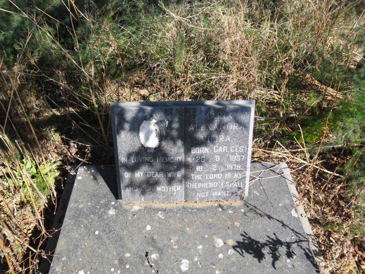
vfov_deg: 51.4
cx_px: 182
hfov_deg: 65.3
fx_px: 285
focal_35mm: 27
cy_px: 137
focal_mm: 4.9
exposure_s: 1/449
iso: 80
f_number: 3.5
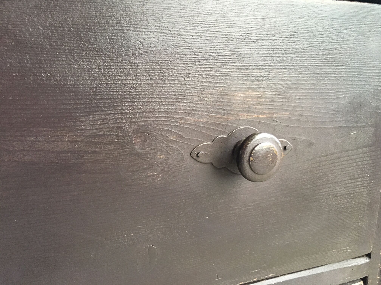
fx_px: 319
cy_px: 142
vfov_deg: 48.2
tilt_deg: -10.0
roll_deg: -0.2
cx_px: 190
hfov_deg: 61.7
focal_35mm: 29
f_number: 2.2
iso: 200
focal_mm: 4.15
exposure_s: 1/25
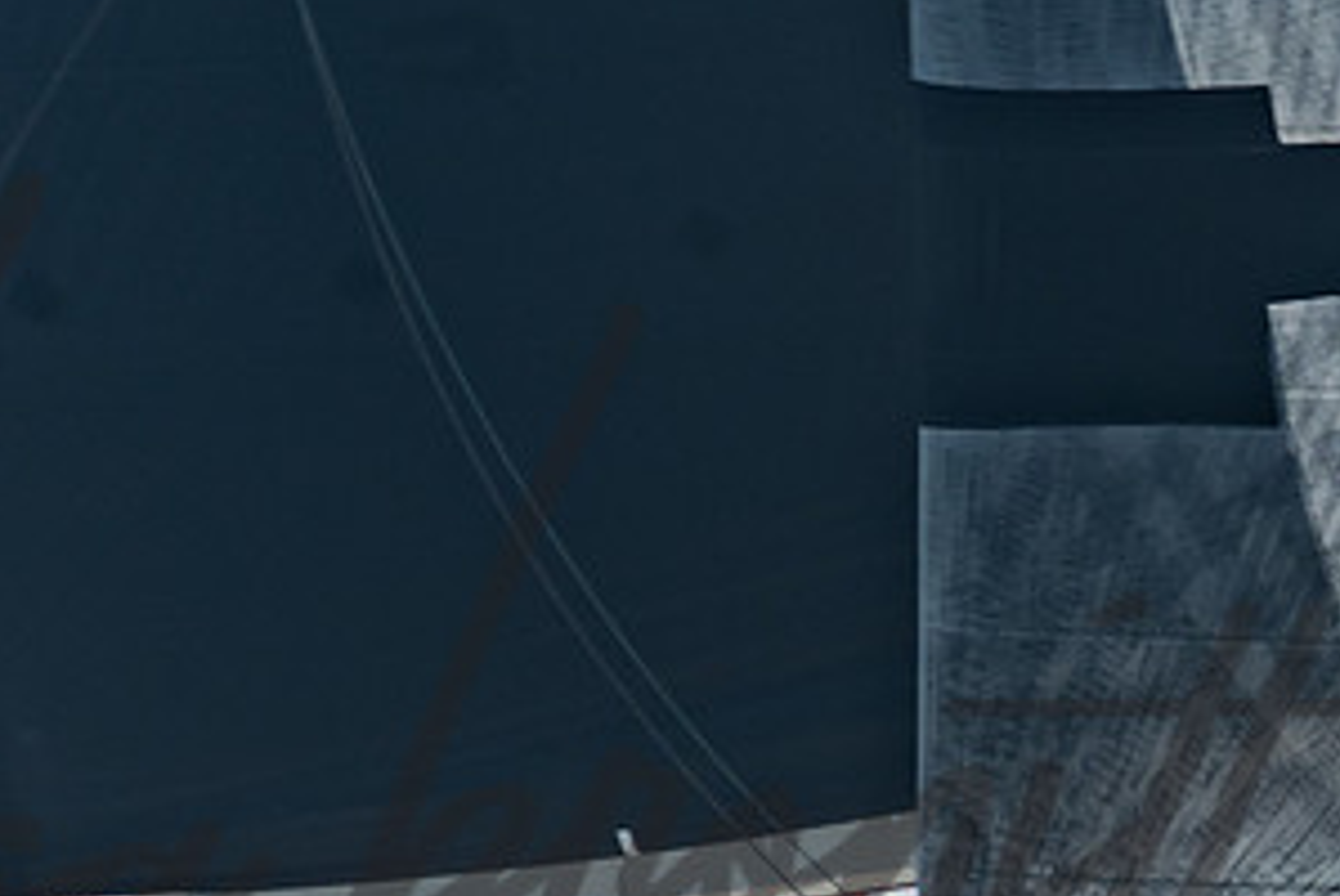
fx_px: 35246
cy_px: 265
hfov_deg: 2.2
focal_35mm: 946
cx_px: 2165
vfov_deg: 1.5
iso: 160
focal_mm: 165
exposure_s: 1/320
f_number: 6.3
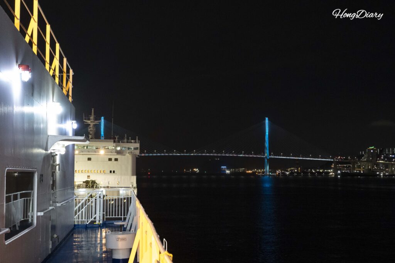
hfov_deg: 41.1
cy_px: 132
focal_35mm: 48
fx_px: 527
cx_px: 198
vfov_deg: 28.1
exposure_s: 1/30
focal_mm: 48
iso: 12800
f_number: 5.6
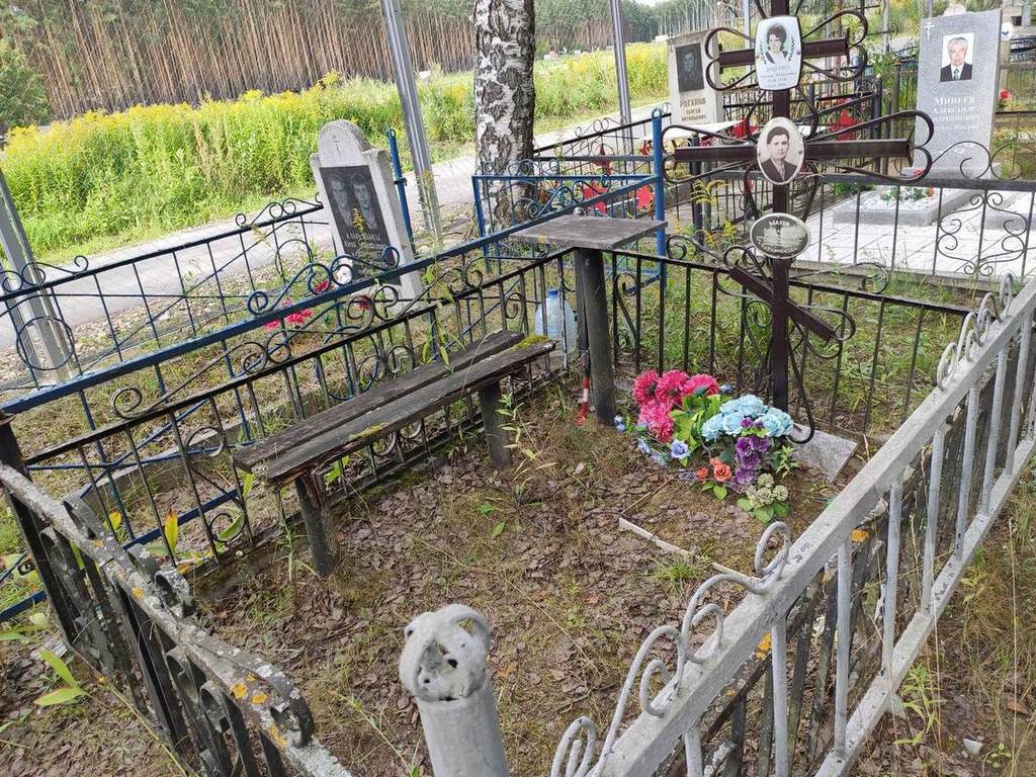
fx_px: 778
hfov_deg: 67.3
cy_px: 388
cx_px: 518
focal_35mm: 26
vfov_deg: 53.1
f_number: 1.75
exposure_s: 1/309
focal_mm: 4.77
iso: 112
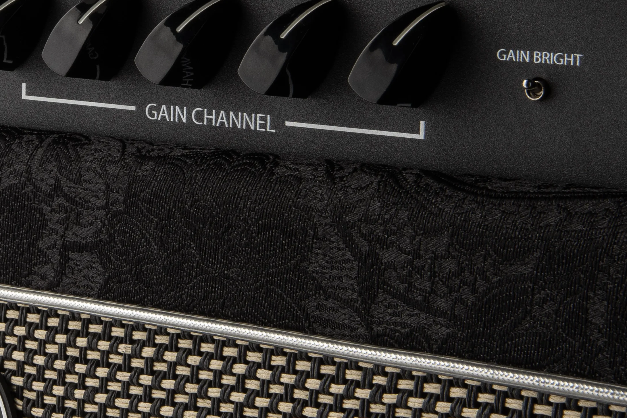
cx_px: 73
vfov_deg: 11.3
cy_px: 96
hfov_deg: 16.7
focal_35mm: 121
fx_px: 2107
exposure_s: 1/160
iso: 160
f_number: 22
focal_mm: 45
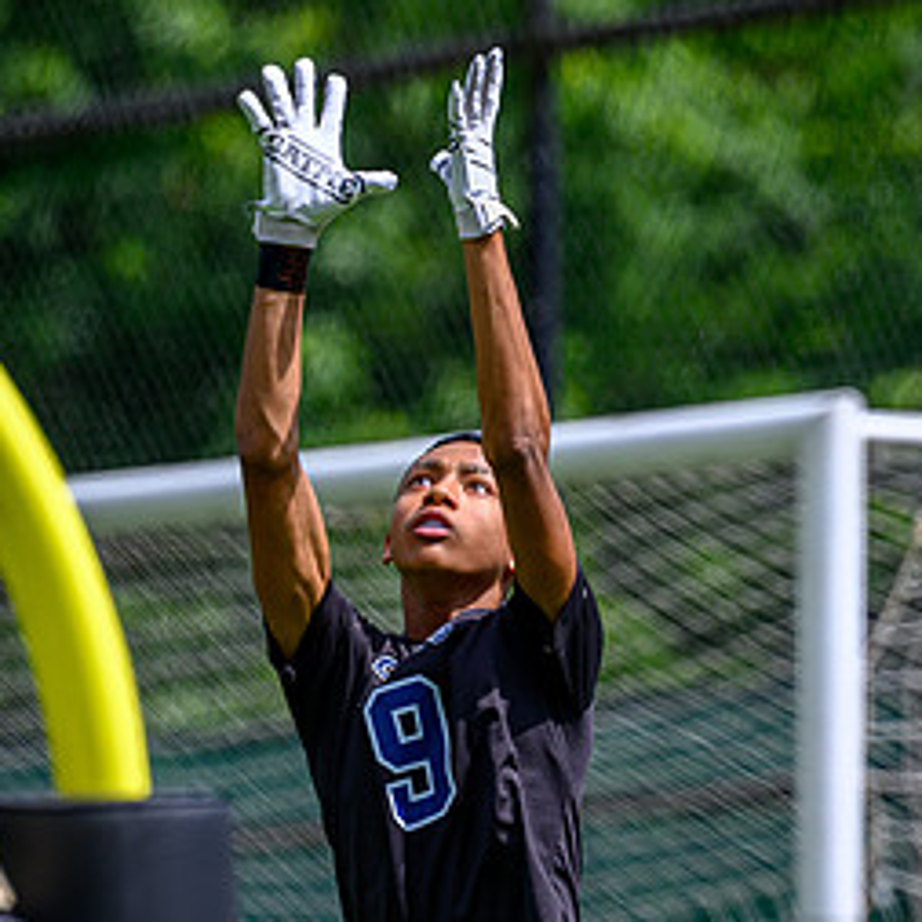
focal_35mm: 518
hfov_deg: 3.4
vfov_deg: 3.4
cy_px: 734
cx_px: 529
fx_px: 15609
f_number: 3.2
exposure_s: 1/2000
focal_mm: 185
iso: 125
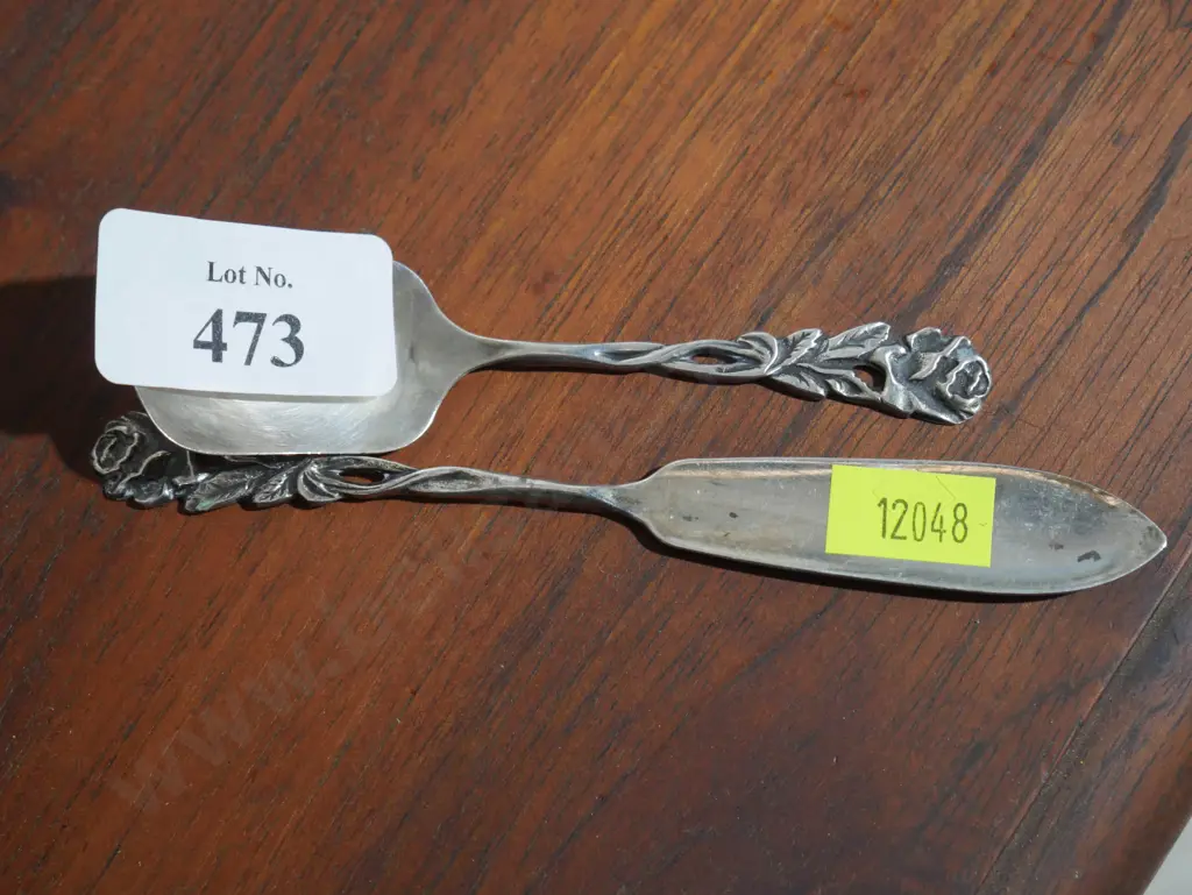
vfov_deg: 21.6
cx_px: 596
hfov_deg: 28.5
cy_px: 448
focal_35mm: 68
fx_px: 2343
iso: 1600
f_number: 5.4
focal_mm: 34
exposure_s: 1/80
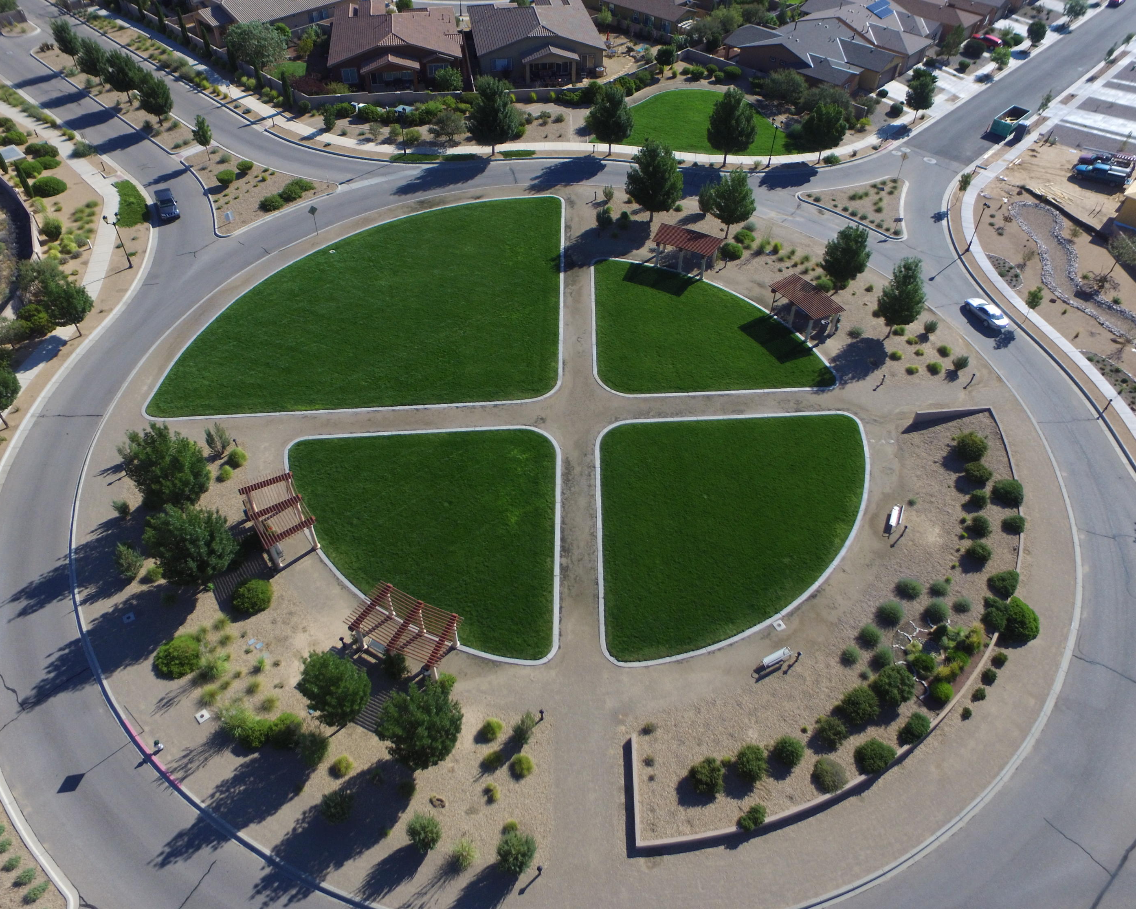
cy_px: 458
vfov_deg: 65.5
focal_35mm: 21
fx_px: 706
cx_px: 555
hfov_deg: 77.6
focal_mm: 3.61
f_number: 2.8
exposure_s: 1/1250
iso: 100
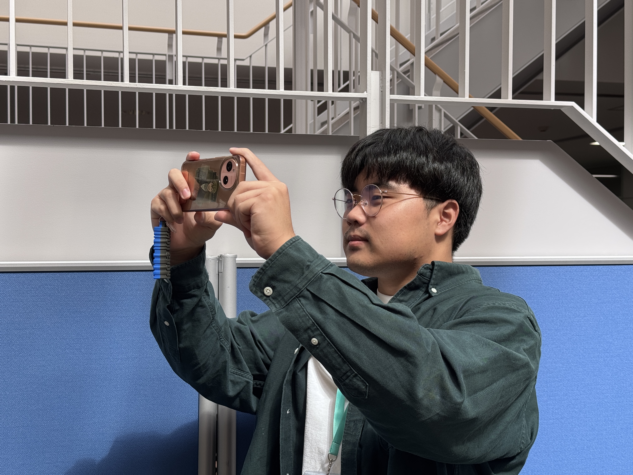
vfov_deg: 30.3
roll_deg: +0.5
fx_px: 878
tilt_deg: +0.2
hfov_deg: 39.7
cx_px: 316
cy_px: 238
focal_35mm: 48
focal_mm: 6.76
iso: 50
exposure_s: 1/138
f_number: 1.78
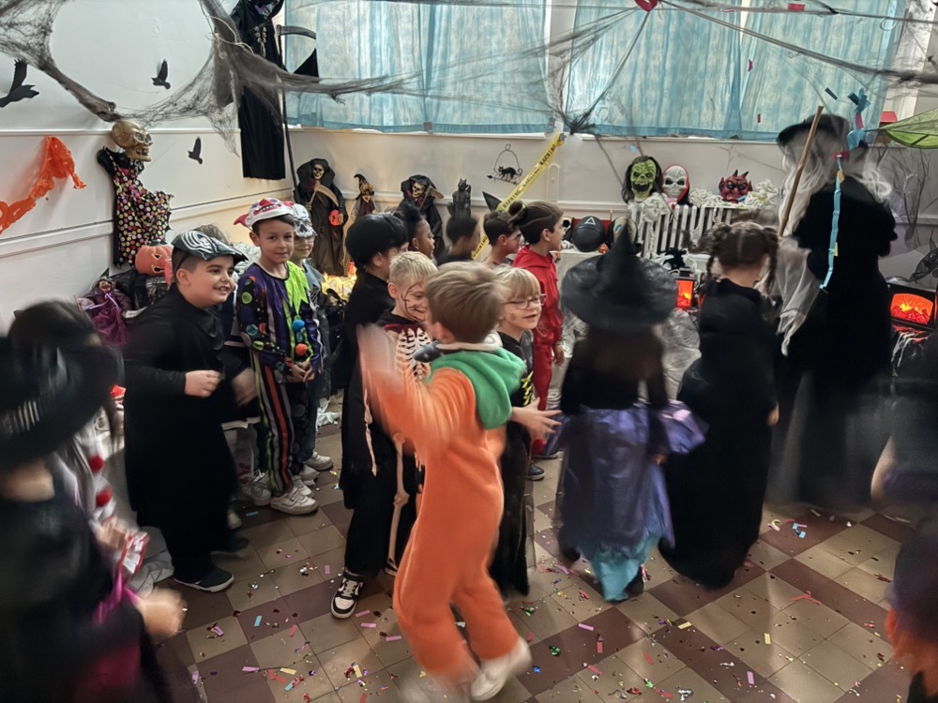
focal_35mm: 24
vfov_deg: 56.8
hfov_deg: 71.6
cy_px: 352
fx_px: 650
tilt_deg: -18.1
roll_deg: -1.3
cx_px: 469
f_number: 1.78
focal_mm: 6.76
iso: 1600
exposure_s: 1/14
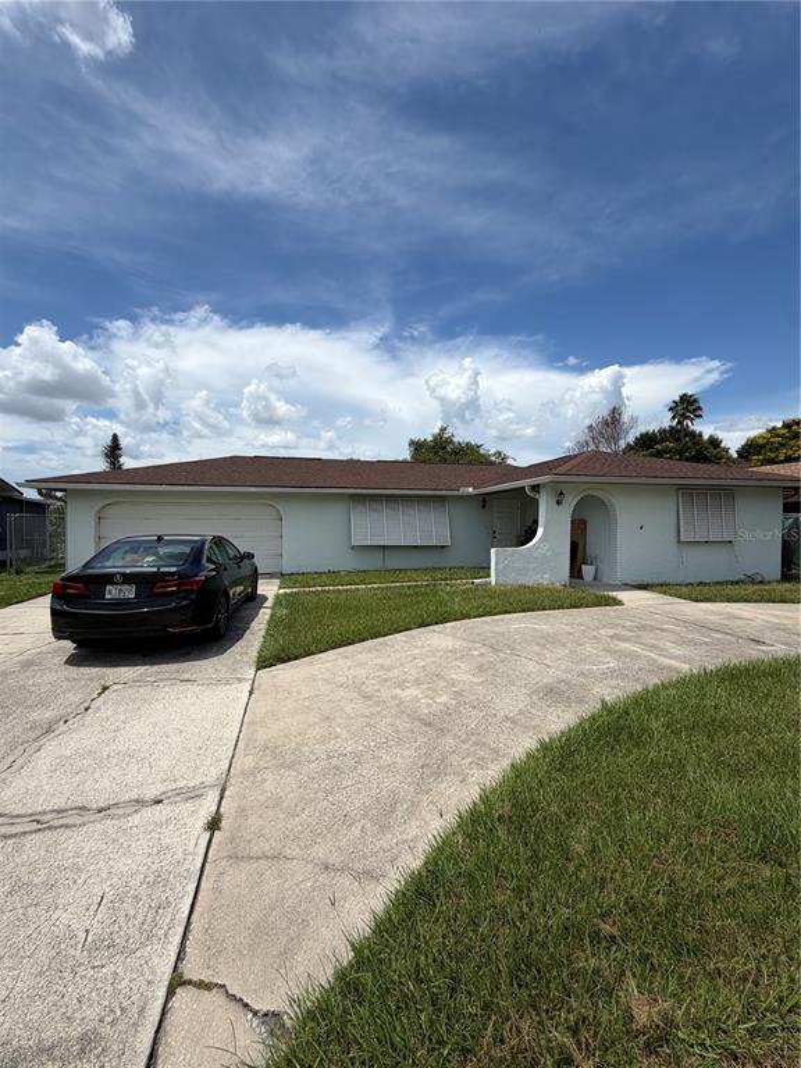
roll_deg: +0.0
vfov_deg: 102.1
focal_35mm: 14
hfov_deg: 85.7
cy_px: 534
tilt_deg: -0.9
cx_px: 400
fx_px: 432
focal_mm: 2.22
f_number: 2.2
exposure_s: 1/1534
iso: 20
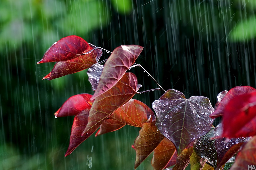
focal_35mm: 165
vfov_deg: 8.3
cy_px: 85
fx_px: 1172
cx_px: 128
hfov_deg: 12.5
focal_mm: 110
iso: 200
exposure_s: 1/60
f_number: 22
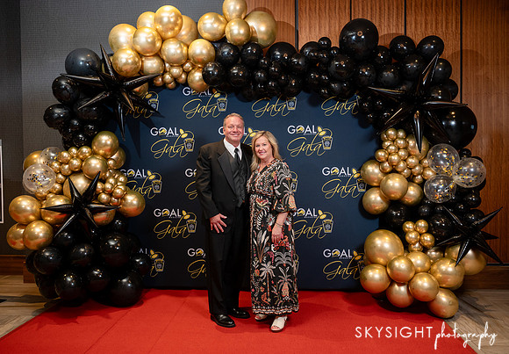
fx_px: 420
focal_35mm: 29
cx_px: 243
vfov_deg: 45.7
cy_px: 177
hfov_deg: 62.4
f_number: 3.2
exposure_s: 1/200
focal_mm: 28
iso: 1000
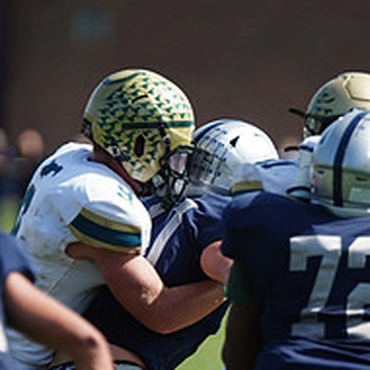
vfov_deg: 2.6
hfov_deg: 2.6
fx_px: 8211
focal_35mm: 679
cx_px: 236
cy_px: 285
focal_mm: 261
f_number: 2.8
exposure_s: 1/4000
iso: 400
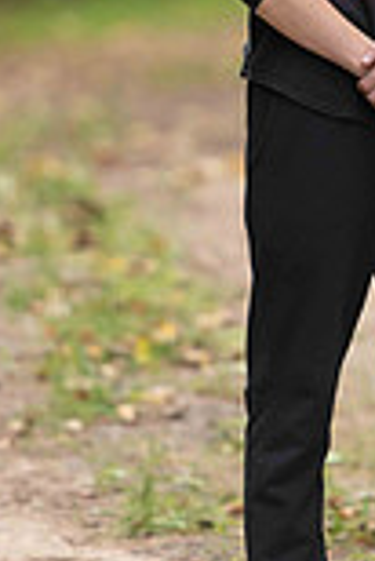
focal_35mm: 540
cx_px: 357
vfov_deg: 3.8
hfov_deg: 2.6
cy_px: 29
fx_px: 8418
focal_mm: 185
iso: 500
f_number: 2.8
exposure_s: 1/320
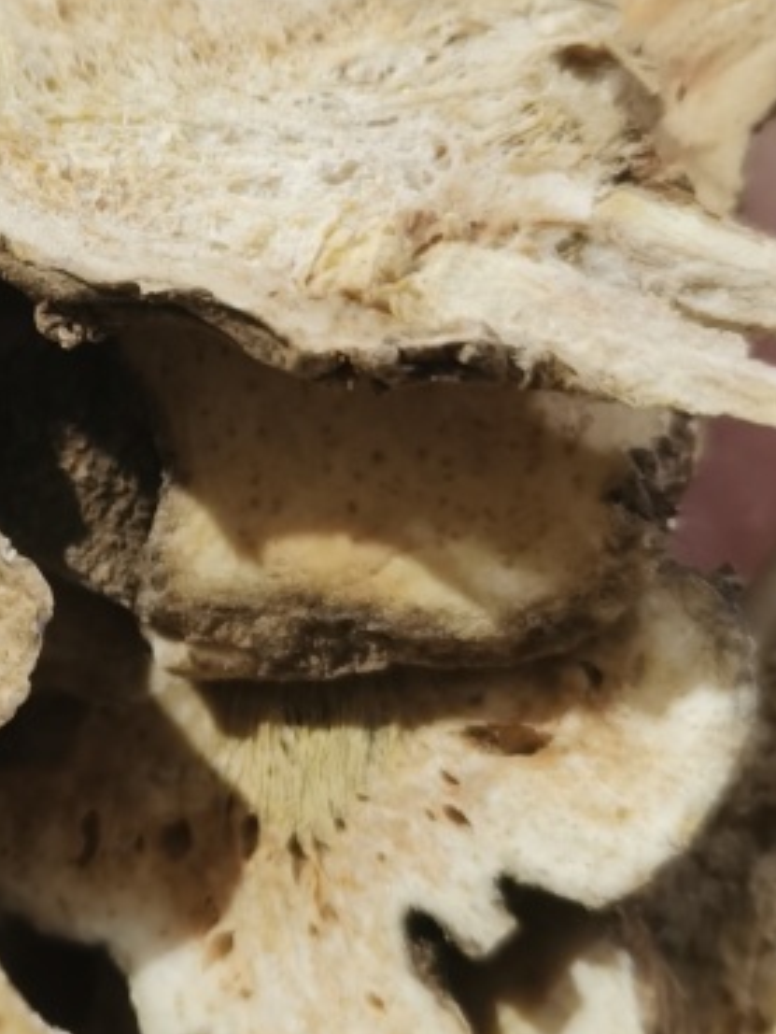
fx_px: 2330
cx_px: 62
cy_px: 520
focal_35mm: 78
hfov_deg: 18.6
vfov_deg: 25.0
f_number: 1.8
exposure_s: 1/33.3
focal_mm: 5.58
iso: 320
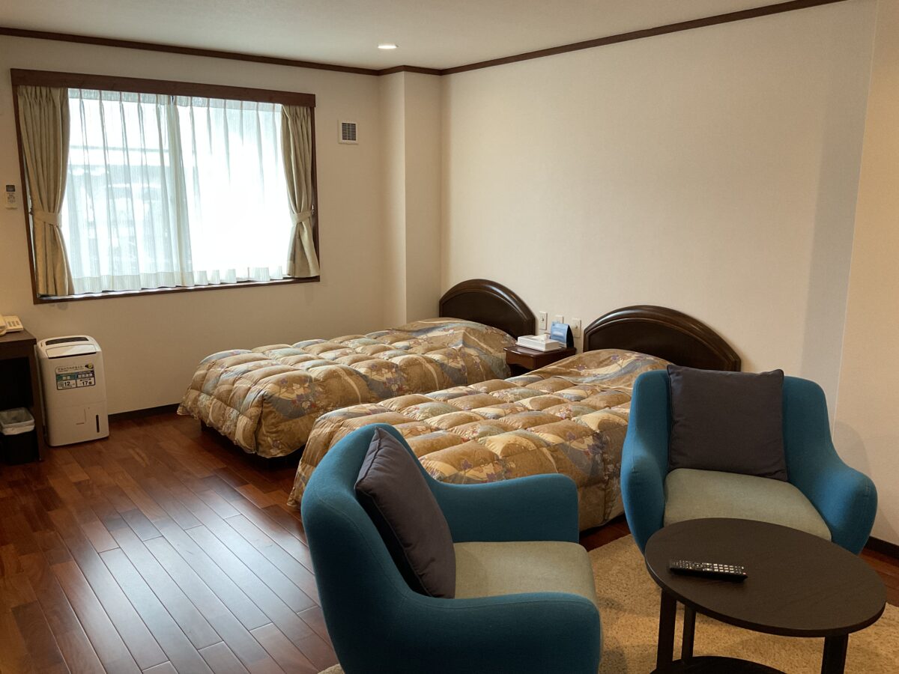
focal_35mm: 29
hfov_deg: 61.7
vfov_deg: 48.2
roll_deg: -0.2
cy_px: 337
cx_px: 450
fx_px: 753
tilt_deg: -11.9
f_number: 1.8
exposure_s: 1/60
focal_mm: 3
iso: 125
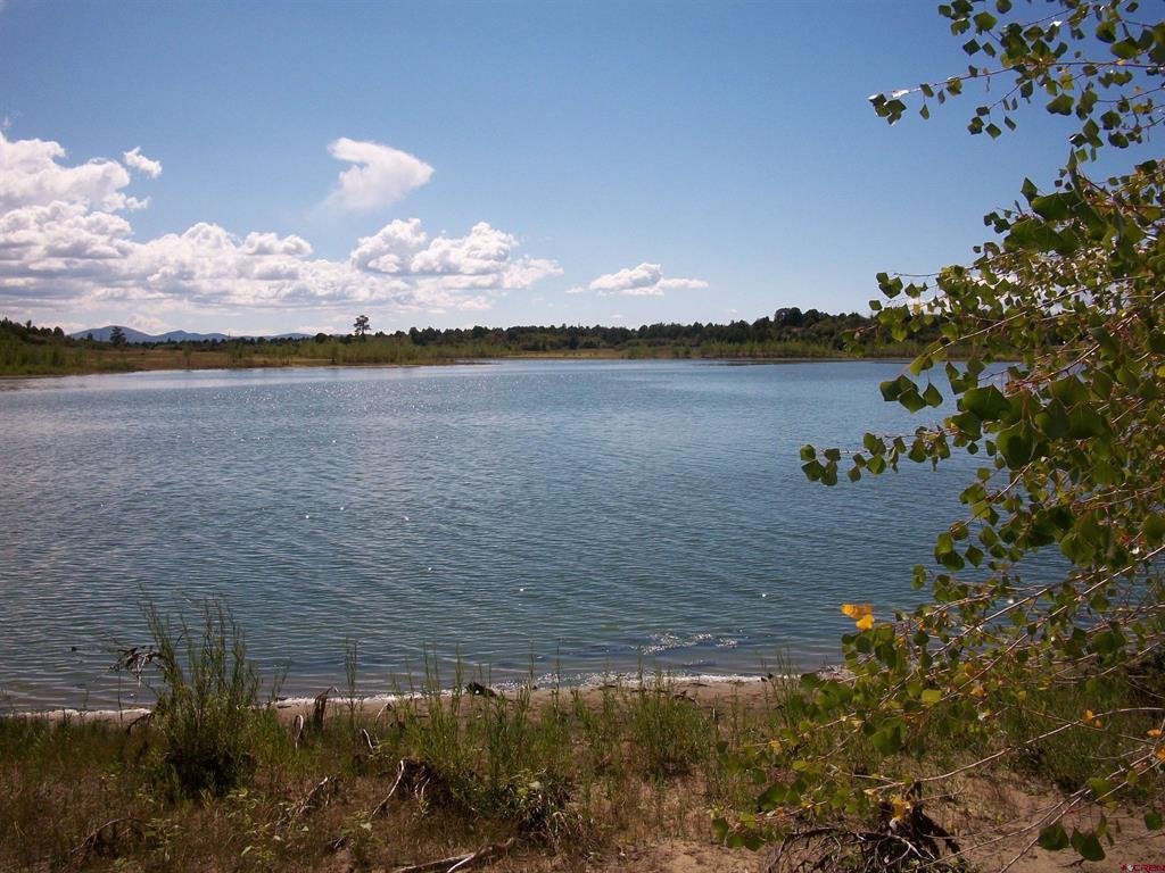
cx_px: 582
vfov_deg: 40.7
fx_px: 1178
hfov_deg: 52.6
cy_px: 436
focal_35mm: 35
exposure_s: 1/800
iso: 80
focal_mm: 6.3
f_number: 5.6
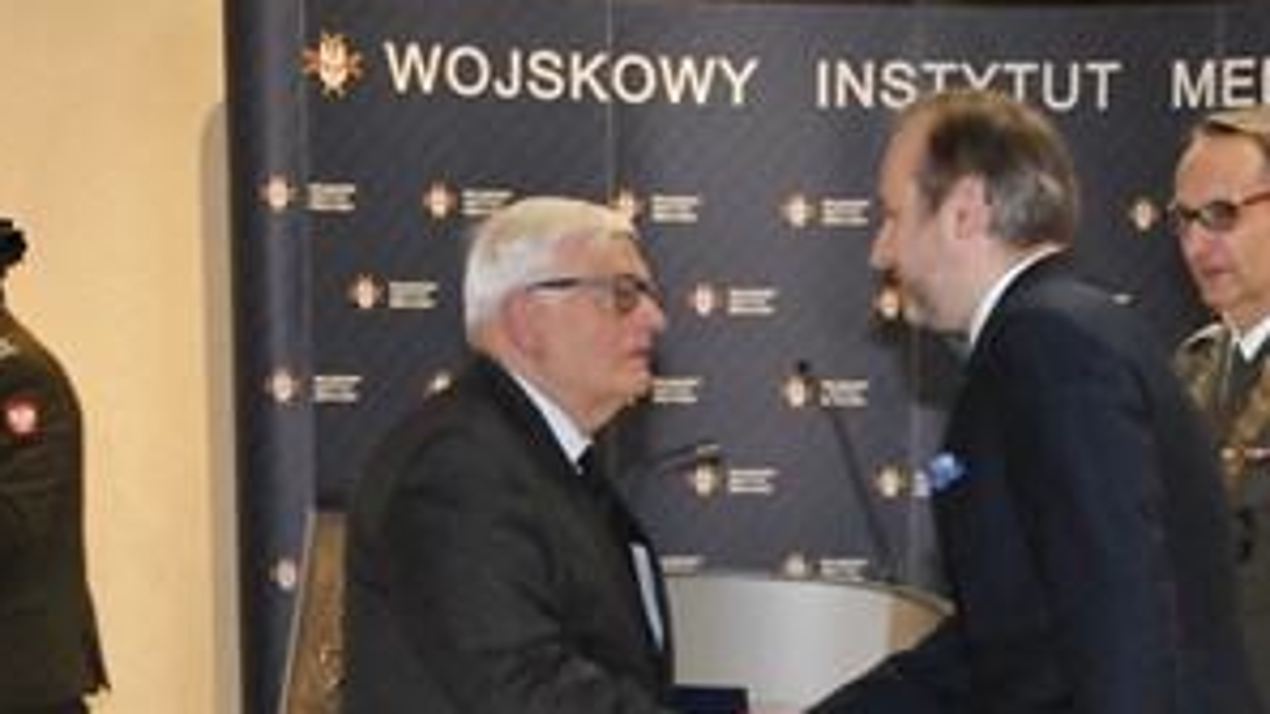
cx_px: 1005
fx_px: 2963
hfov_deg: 23.8
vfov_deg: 13.3
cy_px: 874
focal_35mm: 88
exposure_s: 1/80
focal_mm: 26
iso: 2500
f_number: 7.1
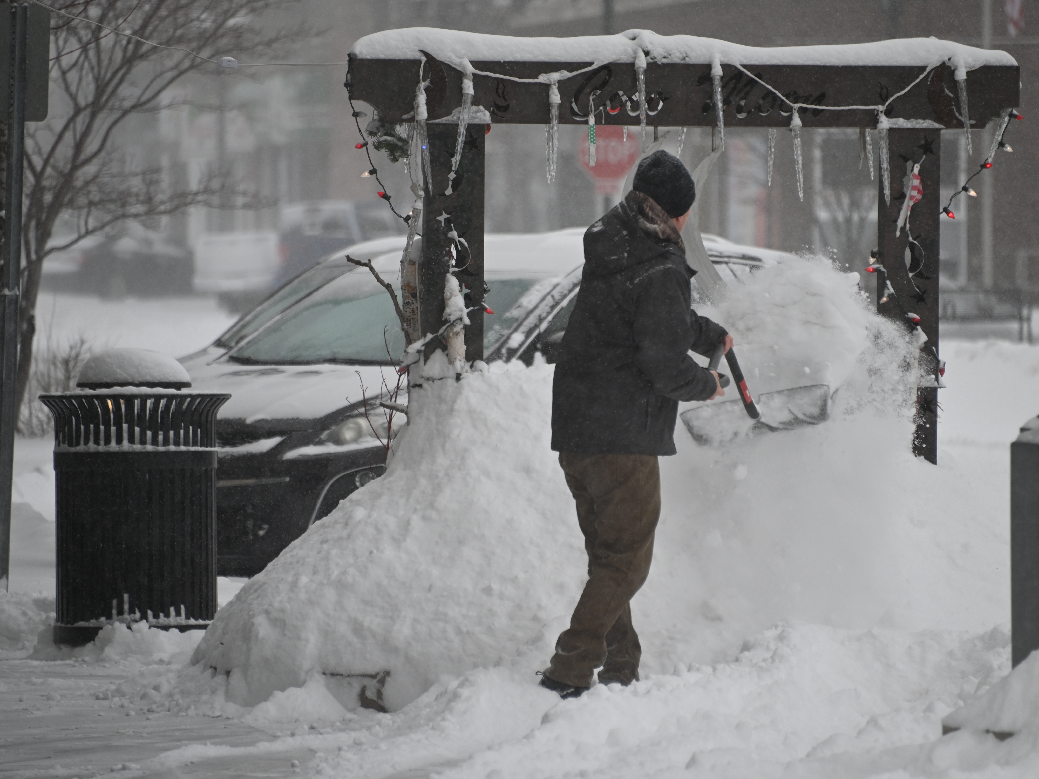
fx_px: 9785
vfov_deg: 4.6
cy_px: 389
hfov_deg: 6.1
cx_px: 554
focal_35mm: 326
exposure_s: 1/500
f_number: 5.6
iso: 320
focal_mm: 300
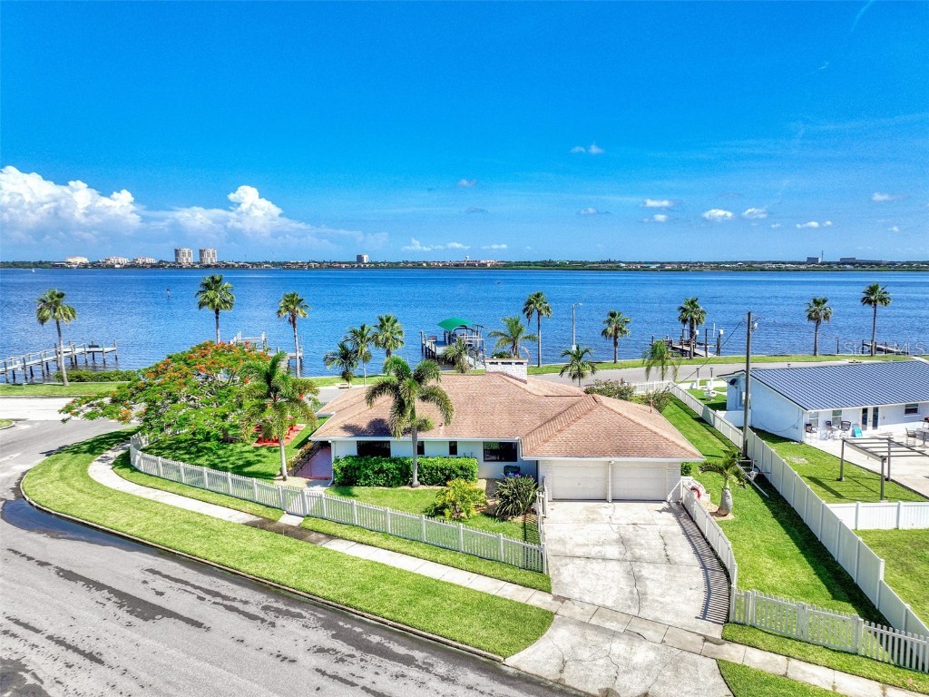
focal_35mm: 24
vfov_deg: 56.8
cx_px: 464
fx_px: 644
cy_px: 348
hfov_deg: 71.6
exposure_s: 1/2500
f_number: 3.5
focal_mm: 12.3
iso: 100
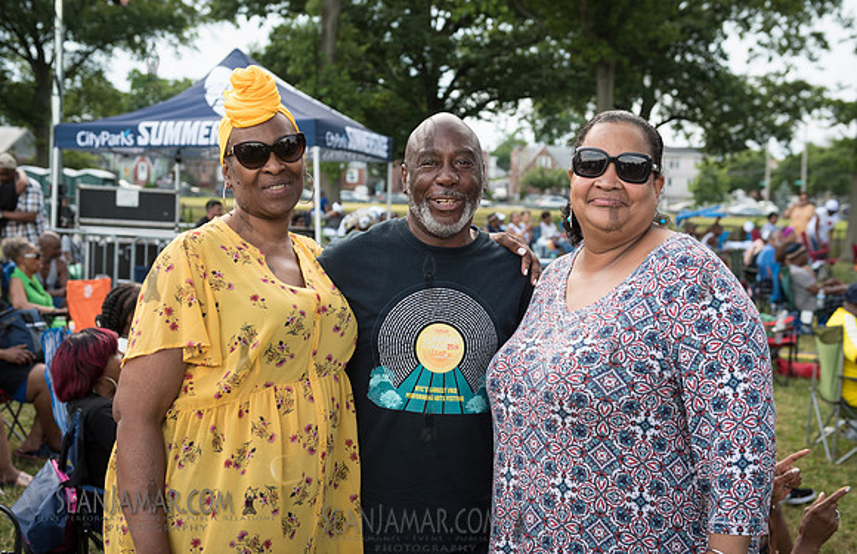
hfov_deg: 43.3
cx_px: 434
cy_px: 283
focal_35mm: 46
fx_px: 1078
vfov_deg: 28.8
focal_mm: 38
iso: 250
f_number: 4
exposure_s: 1/250
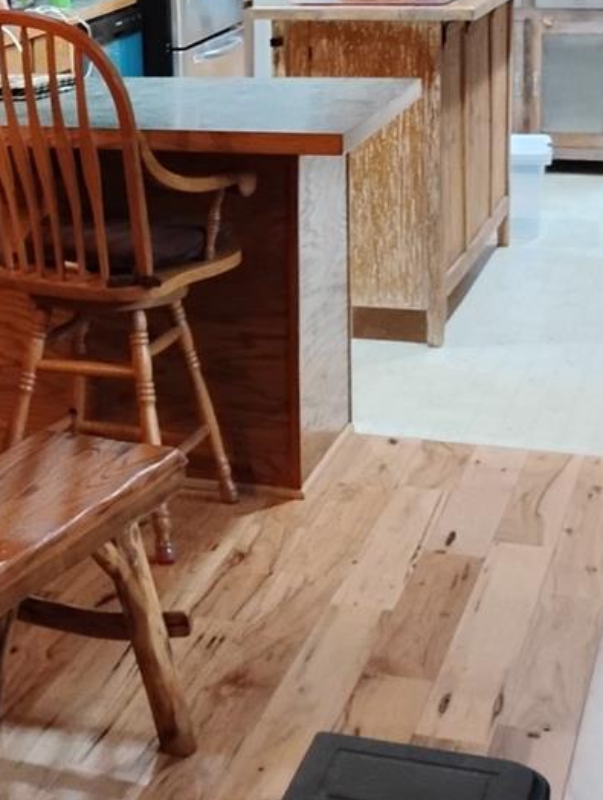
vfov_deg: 23.4
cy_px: 150
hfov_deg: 17.7
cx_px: 15
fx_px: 1898
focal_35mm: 82
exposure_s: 1/30
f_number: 1.8
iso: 1231
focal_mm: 4.26
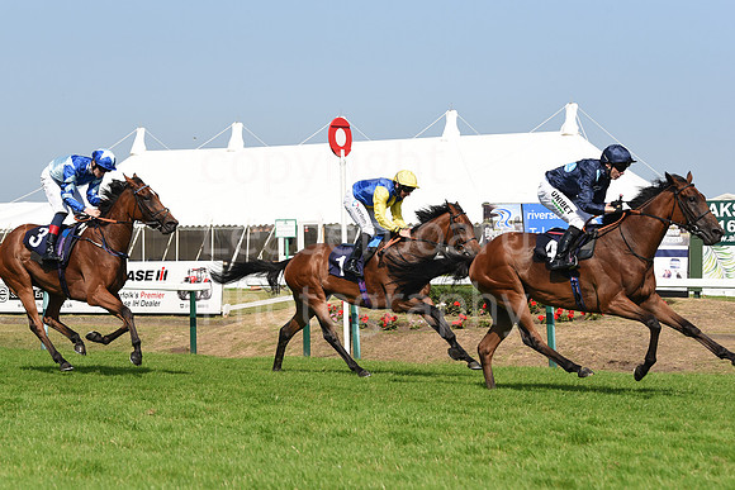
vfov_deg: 14.4
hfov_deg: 21.5
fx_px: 1940
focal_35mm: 95
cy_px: 245
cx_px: 368
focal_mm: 95
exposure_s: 1/2000
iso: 400
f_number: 6.3
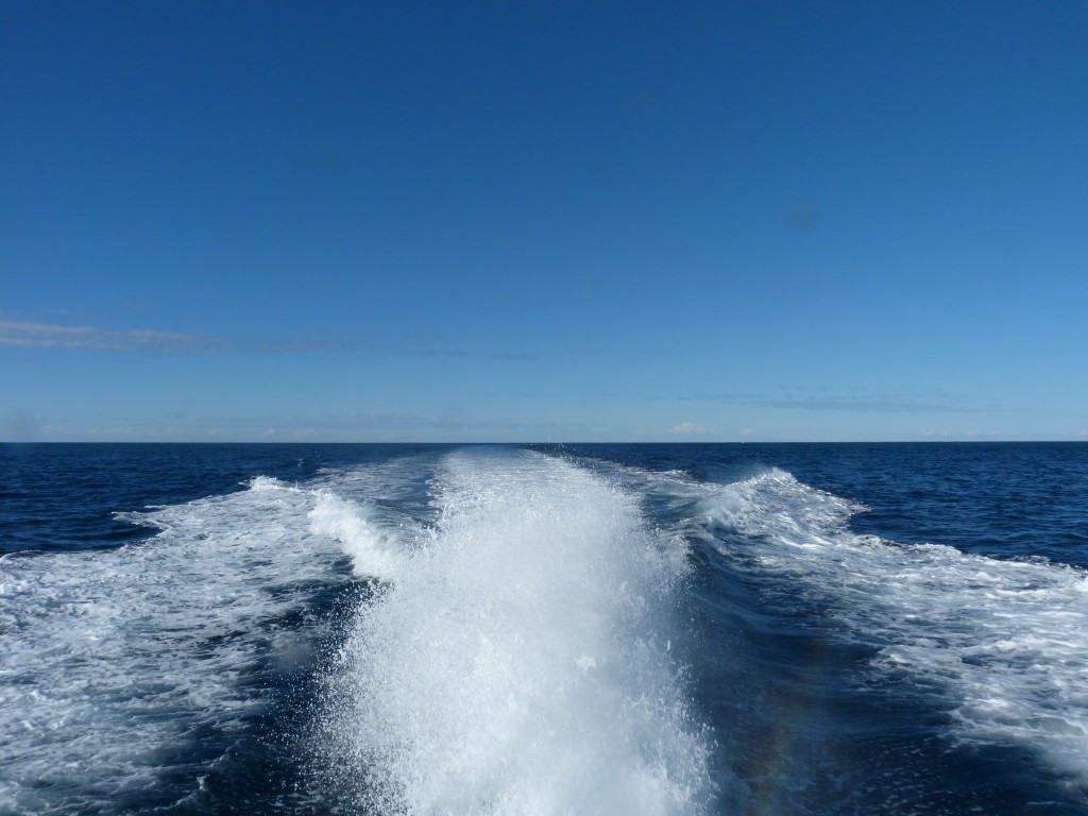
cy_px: 408
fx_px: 786
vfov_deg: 54.9
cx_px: 544
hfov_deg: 69.4
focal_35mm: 25
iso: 80
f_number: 5.6
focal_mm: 4.5
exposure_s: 1/640
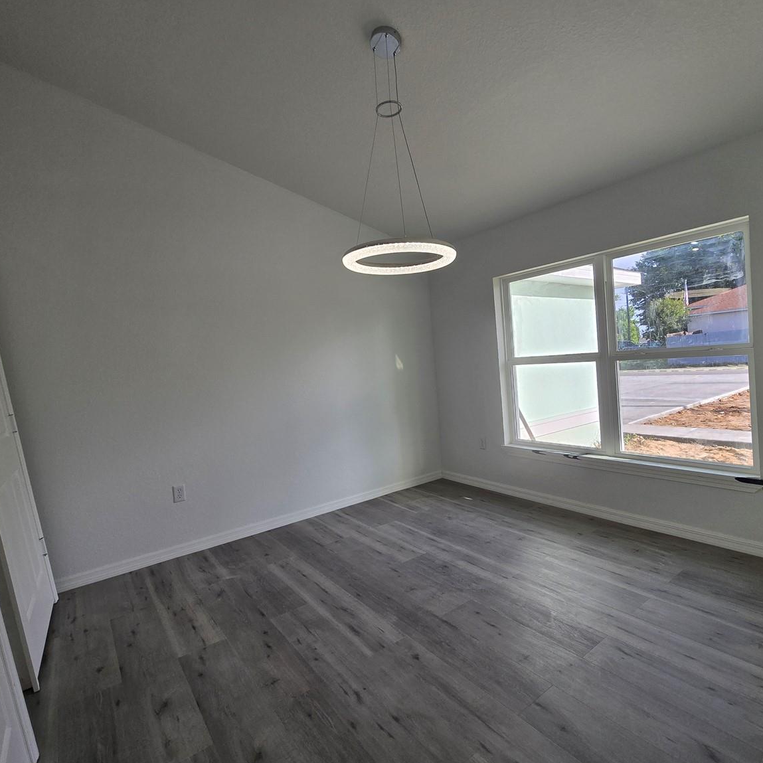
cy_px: 375
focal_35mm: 16
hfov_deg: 87.4
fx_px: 399
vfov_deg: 87.4
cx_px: 384
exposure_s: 1/445
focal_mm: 2.2
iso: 50
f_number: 2.2
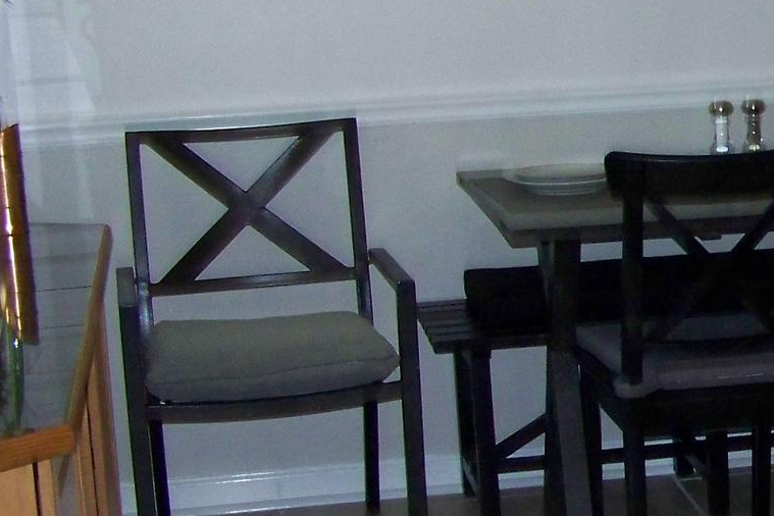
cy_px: 254
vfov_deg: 13.6
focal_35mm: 101
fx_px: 2171
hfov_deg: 19.4
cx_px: 854
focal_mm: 5.85
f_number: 2.8
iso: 200
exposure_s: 1/30
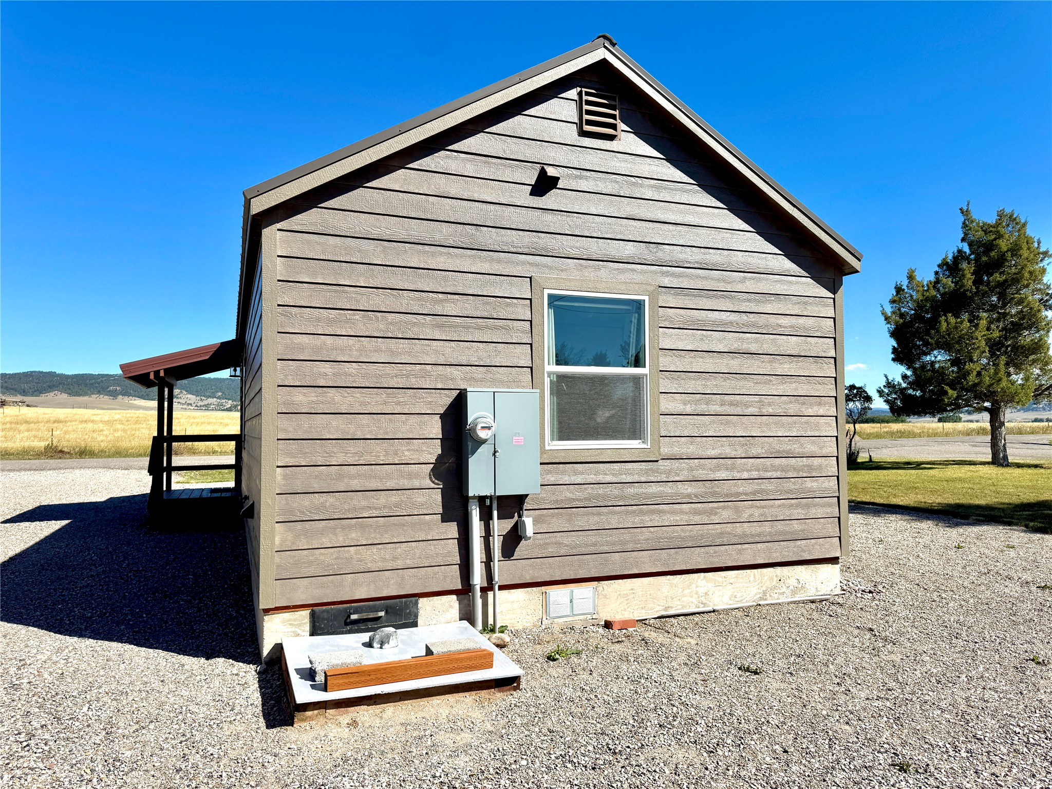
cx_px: 526
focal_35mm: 24
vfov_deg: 56.8
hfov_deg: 71.6
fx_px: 729
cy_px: 394
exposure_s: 1/5814
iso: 80
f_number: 1.78
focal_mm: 6.76
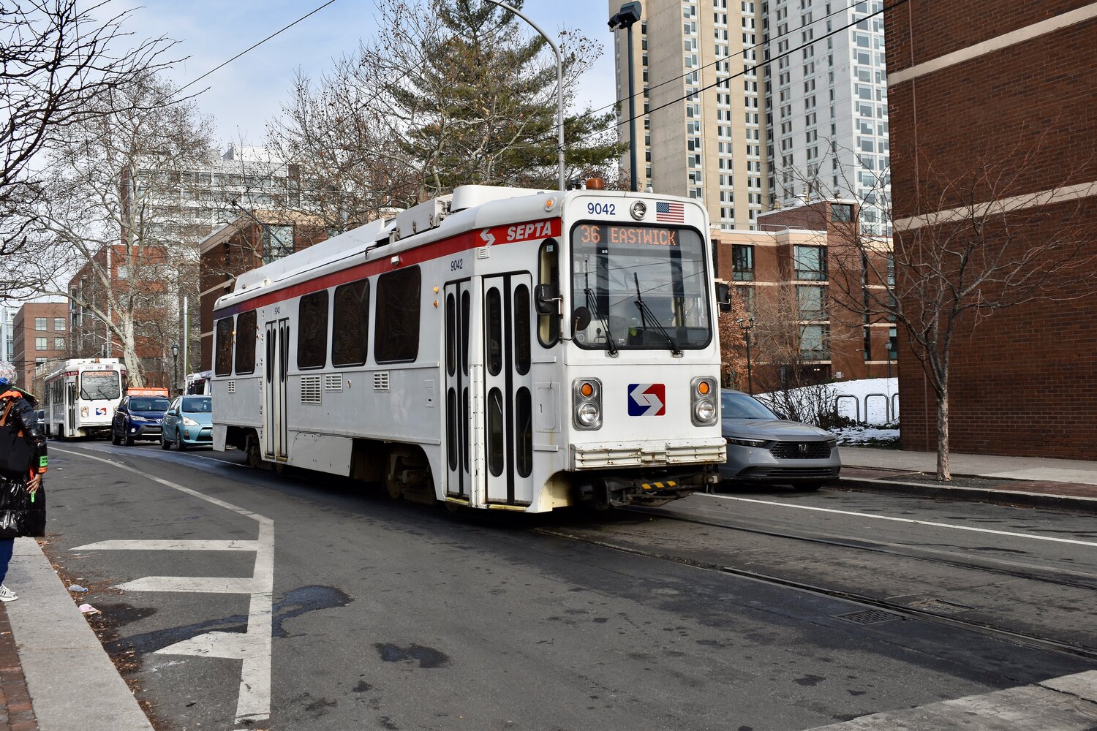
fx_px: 1188
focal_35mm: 39
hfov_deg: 49.6
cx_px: 548
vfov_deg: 34.2
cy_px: 366
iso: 100
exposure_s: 1/250
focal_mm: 26
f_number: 8
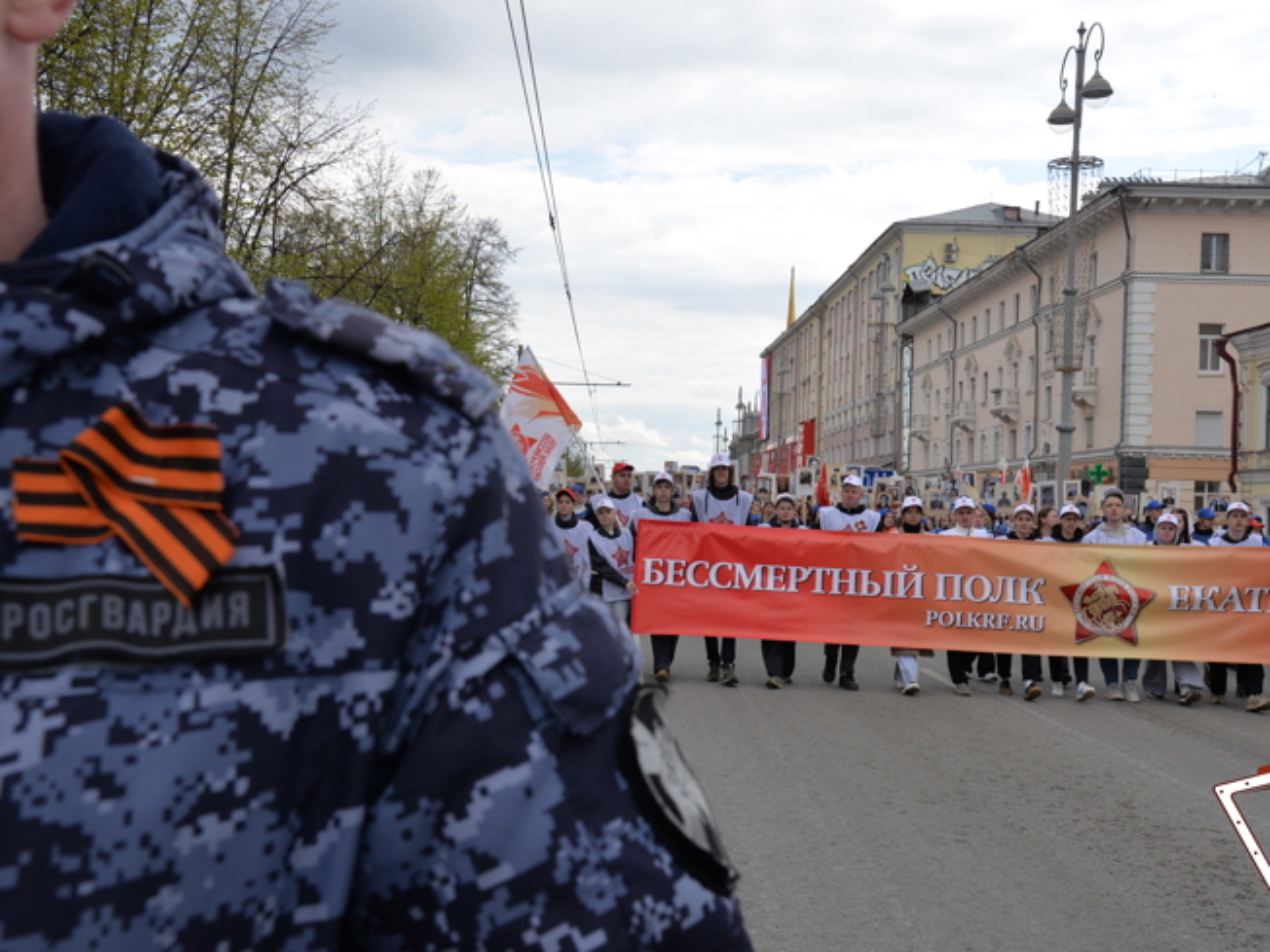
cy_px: 467
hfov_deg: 44.8
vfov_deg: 34.3
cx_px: 652
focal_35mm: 42
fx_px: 1541
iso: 640
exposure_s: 1/500
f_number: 11
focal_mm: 38
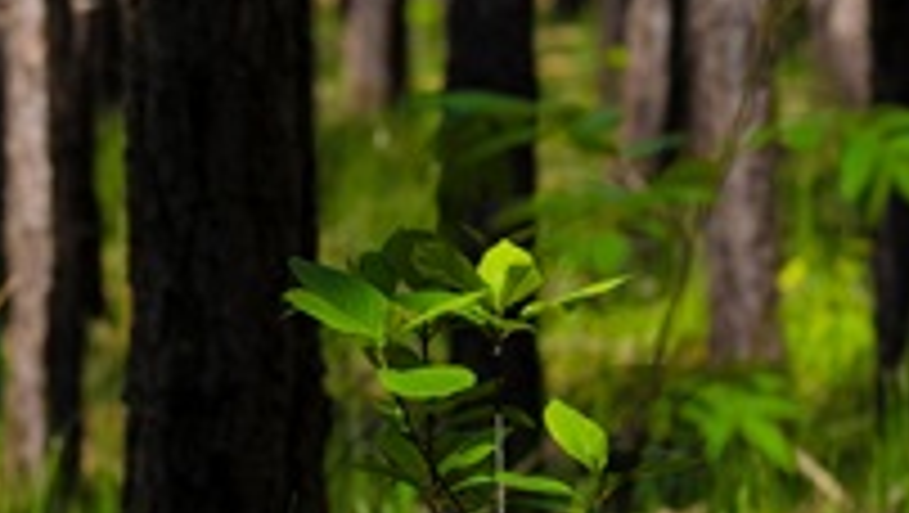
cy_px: 173
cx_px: 2048
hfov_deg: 4.8
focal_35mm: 440
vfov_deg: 2.8
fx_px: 10614
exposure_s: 1/400
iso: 320
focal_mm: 85
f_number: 5.6
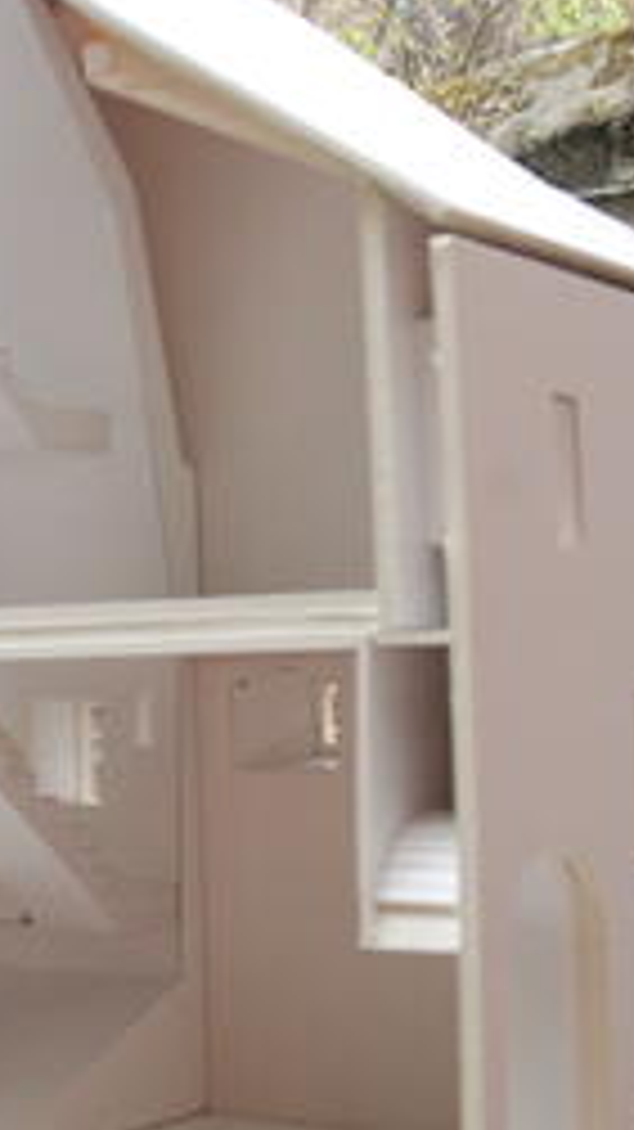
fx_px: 2304
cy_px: 574
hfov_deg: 14.4
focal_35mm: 77
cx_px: -380
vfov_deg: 27.5
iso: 500
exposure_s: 1/125
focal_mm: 22
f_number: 7.1
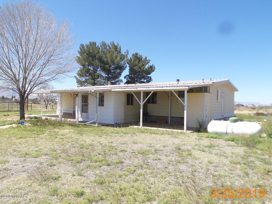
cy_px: 102
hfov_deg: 63.4
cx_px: 136
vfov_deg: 49.7
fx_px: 220
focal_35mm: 28
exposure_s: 1/1000
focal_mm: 5
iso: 100
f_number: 3.7
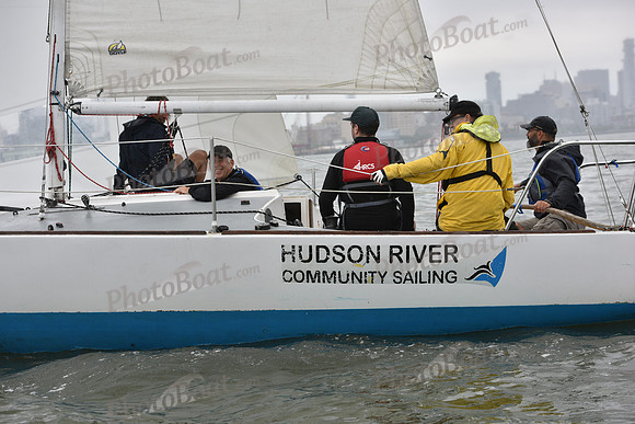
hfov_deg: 25.4
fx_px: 1411
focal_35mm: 80
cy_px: 212
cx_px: 318
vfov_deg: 17.1
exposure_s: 1/800
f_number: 5.6
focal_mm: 80
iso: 400
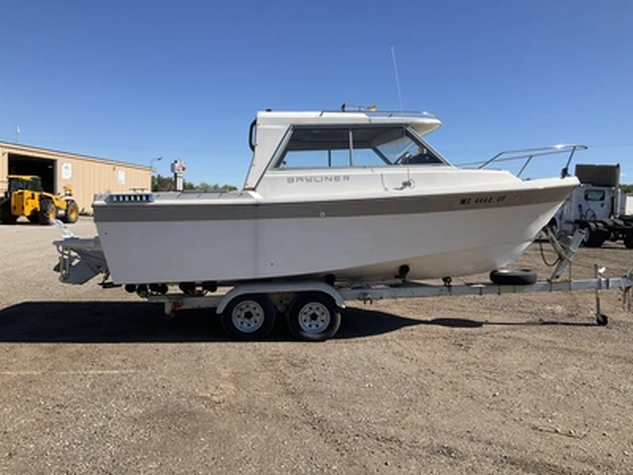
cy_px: 238
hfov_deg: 61.7
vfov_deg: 48.2
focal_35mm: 29
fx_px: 530
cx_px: 316
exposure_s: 1/1984
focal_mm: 3
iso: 25
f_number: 1.8
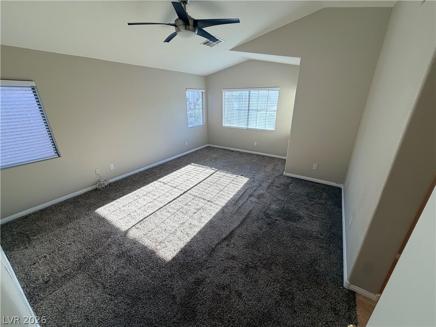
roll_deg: +1.3
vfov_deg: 85.7
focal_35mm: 14
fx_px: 176
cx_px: 218
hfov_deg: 102.1
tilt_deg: -20.1
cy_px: 164
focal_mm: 2.22
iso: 50
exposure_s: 1/120
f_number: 2.2
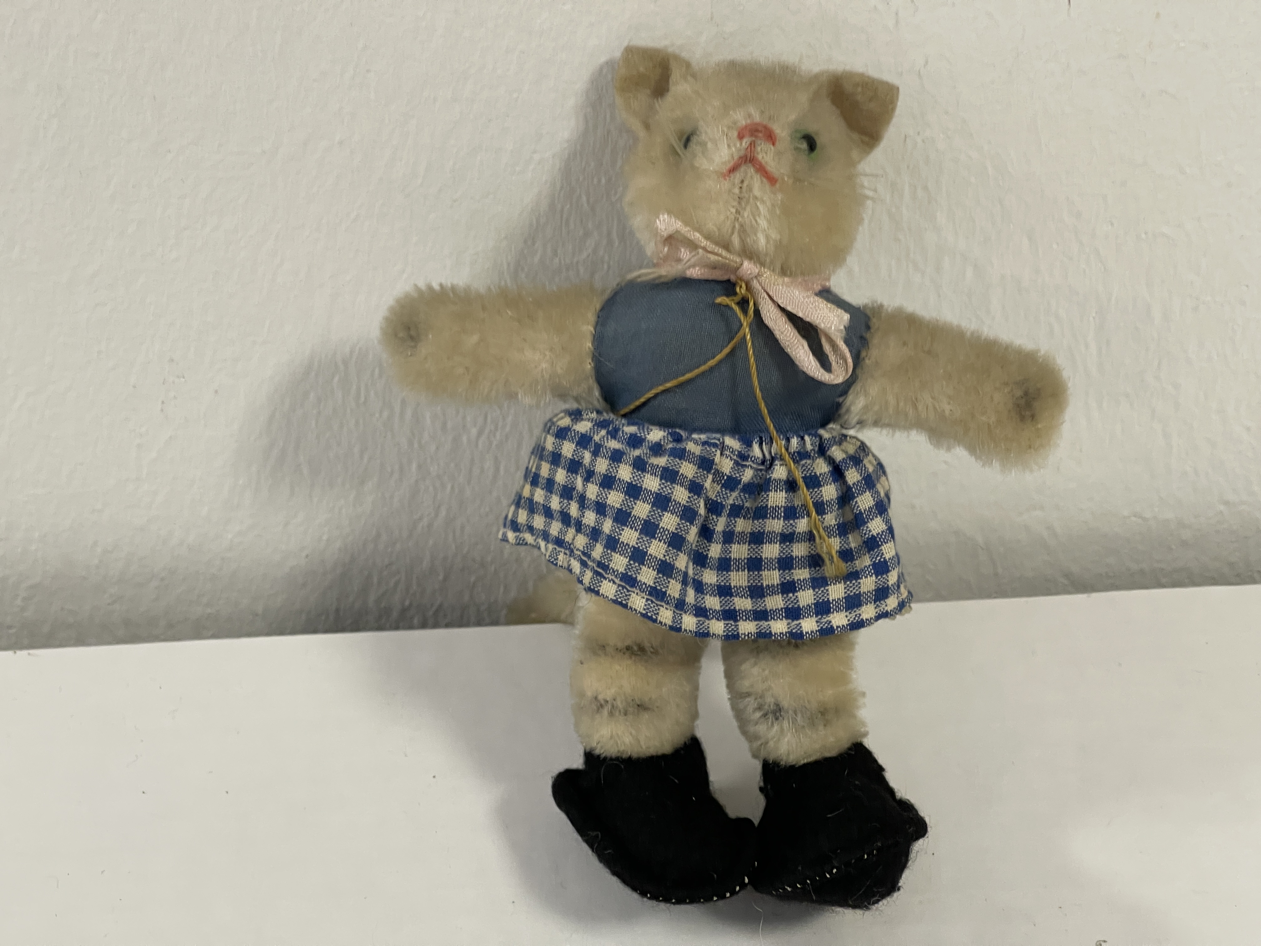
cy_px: 473
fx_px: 2331
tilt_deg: -35.4
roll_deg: +0.1
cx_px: 630
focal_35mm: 64
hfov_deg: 30.3
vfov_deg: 22.9
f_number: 2.2
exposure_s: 1/50
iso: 160
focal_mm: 7.5
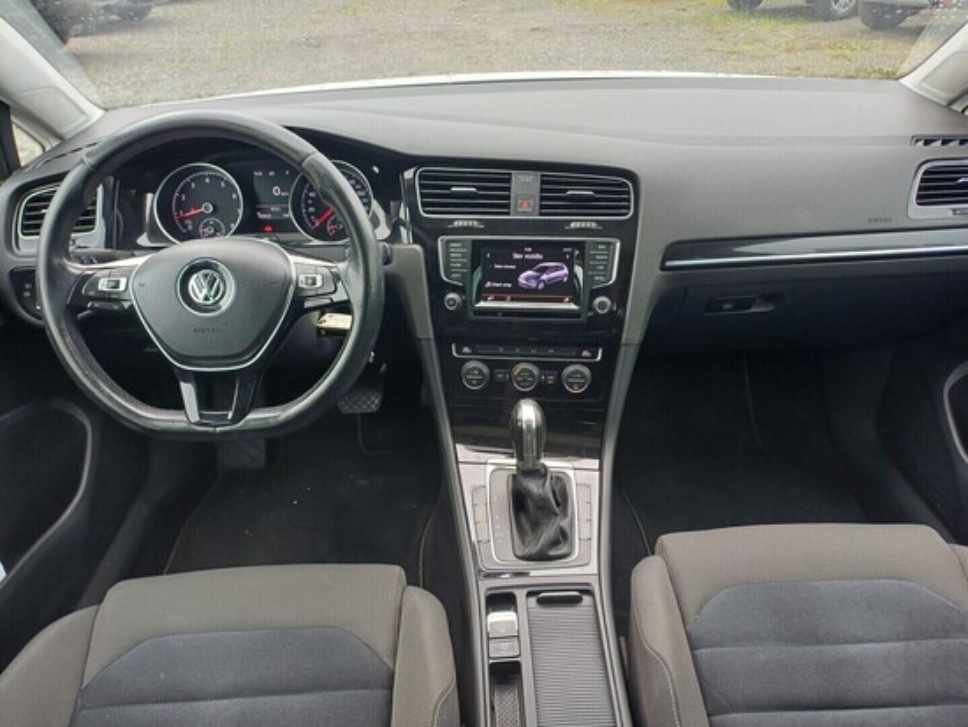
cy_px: 364
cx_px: 484
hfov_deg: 69.4
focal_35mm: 25
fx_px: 699
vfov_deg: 54.9
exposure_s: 1/100
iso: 80
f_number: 1.8
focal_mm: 4.65
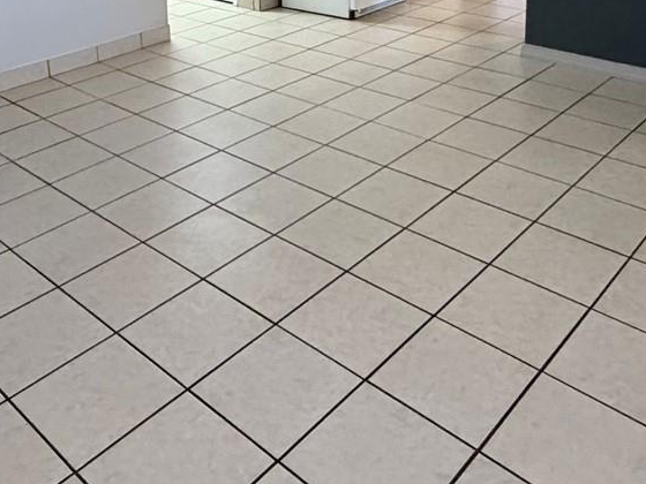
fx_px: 746
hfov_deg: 46.8
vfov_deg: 32.0
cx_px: 300
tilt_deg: -11.4
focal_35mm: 40
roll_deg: +2.6
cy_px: -40
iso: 800
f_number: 2.2
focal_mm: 2.22
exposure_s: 1/60
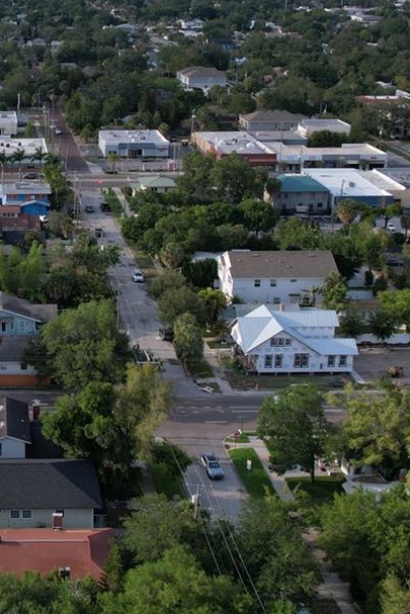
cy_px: 205
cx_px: -30
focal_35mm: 58
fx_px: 990
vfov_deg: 34.2
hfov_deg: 22.2
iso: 100
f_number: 2.8
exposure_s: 1/1000
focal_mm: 8.38
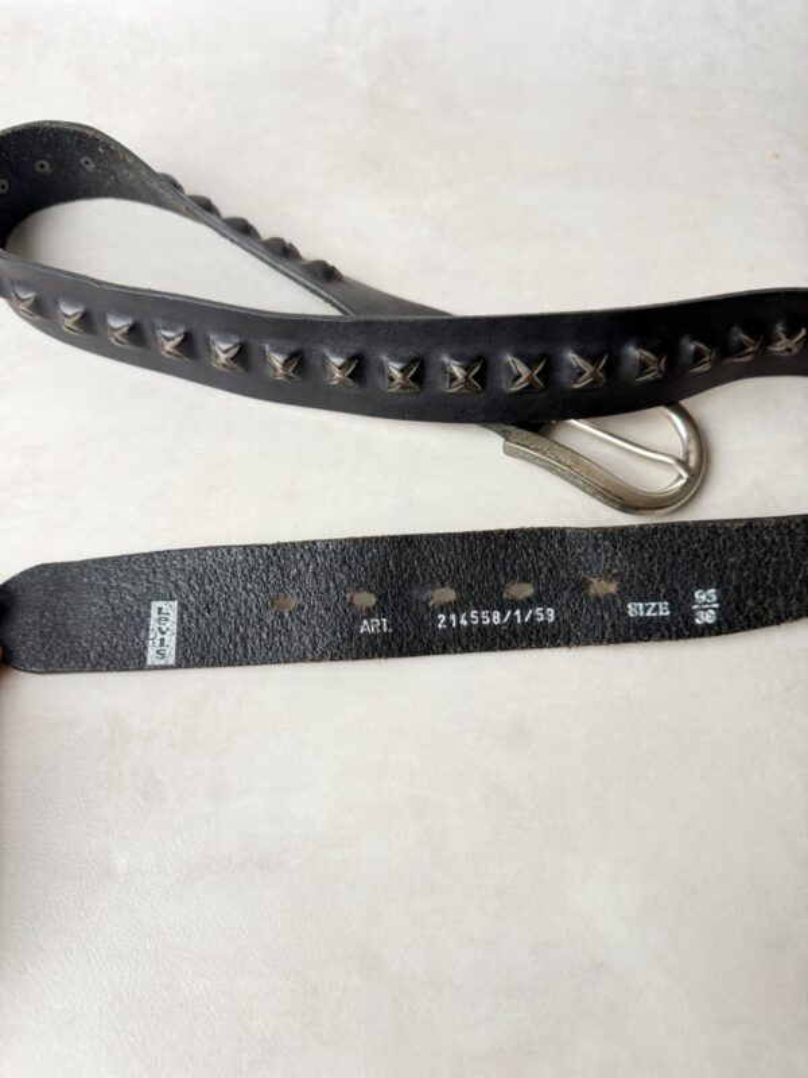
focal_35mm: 24
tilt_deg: -60.4
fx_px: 747
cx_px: 404
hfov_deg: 56.8
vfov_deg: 71.6
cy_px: 539
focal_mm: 6.76
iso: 160
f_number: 1.78
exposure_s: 1/100
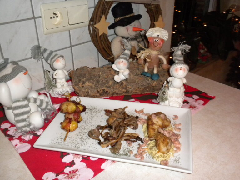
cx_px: 120
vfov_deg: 38.7
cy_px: 90
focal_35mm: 37
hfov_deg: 50.1
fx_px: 257
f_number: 3.5
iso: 400
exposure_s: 1/30
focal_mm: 6.6
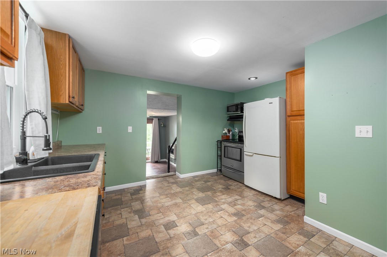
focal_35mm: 14
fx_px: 150
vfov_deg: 81.1
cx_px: 194
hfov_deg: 104.3
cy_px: 128
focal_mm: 14
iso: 200
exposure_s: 1/60
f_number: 9
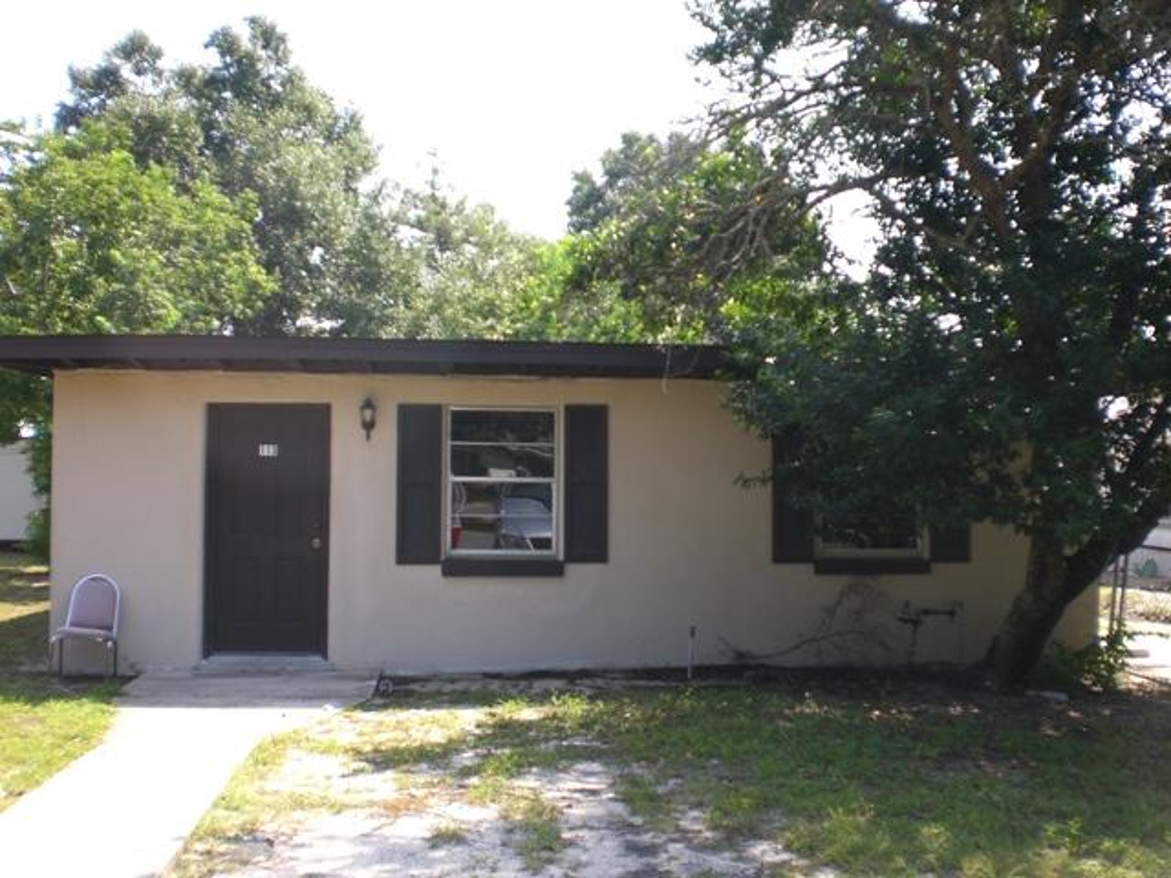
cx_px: 586
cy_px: 439
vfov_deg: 37.7
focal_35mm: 38
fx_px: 1285
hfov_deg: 49.0
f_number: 3.1
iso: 50
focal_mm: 6.3
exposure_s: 1/250
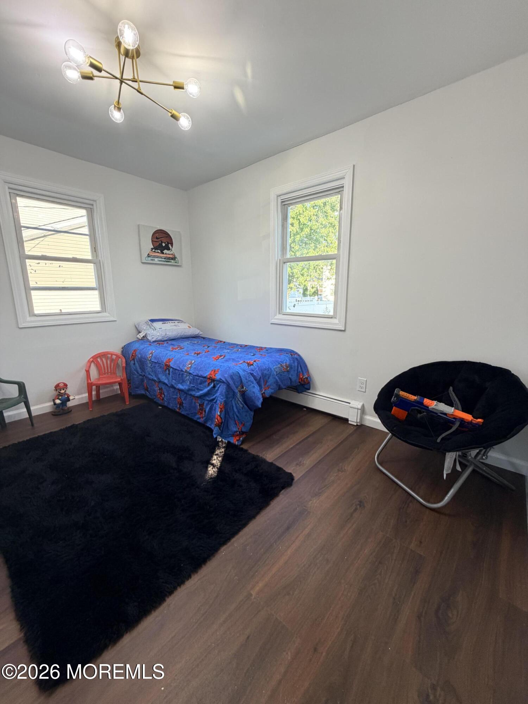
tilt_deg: -11.7
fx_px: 285
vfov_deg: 102.1
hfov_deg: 85.7
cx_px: 264
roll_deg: +0.8
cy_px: 352
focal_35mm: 14
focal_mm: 2.22
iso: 200
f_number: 2.2
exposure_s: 1/120
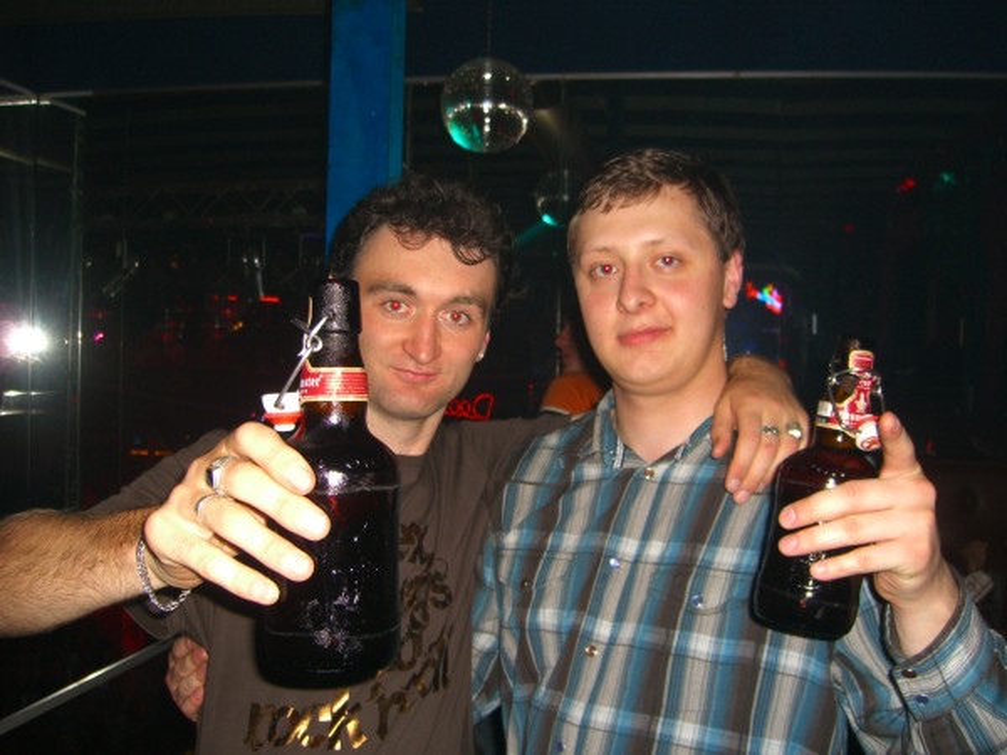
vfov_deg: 37.7
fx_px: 1105
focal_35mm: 38
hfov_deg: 49.0
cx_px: 504
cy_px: 378
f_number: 2.8
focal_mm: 7.9
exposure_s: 1/60
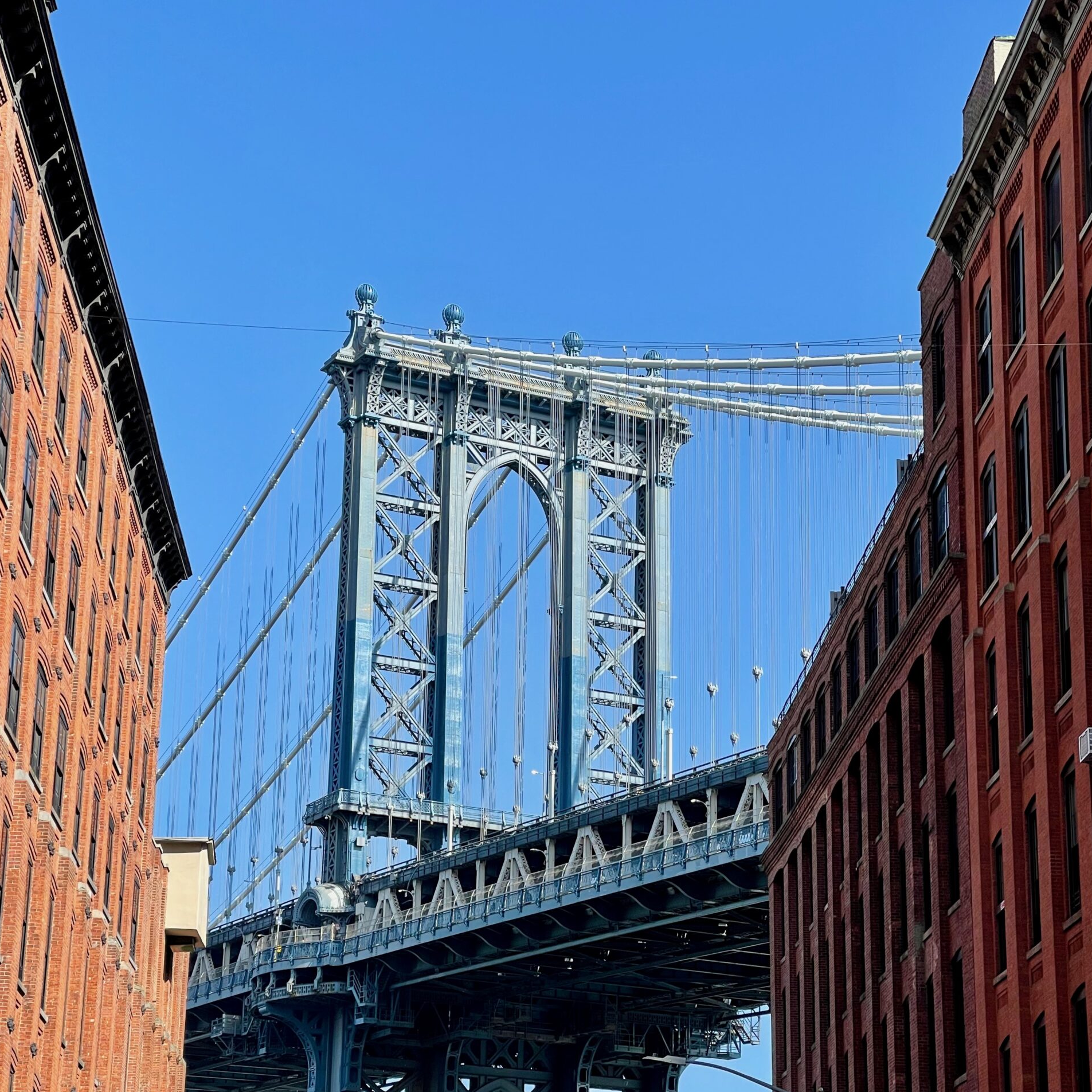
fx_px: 2712
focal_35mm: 76
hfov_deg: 22.8
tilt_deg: +17.1
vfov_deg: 22.7
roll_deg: -1.4
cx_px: 548
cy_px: 615
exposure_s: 1/809
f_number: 2.2
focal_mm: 7.5
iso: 20
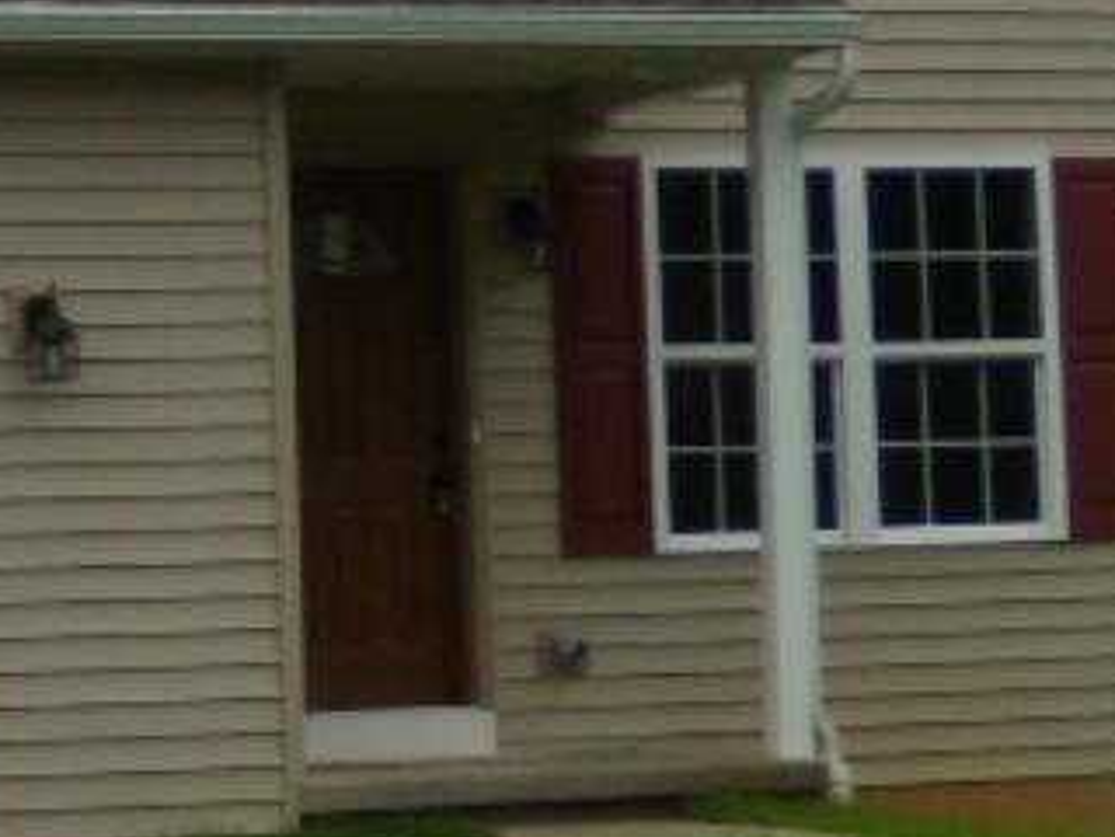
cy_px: -73
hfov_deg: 11.8
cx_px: -366
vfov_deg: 9.1
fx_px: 5218
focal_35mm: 162
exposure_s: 1/250
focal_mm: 6.4
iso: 80
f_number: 3.6
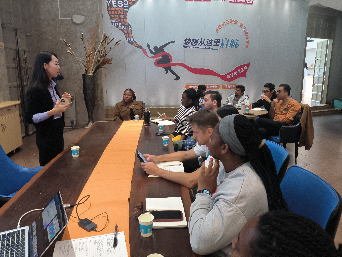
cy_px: 128
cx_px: 171
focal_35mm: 25
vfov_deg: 54.9
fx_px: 247
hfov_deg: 69.4
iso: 1092
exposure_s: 1/50
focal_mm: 4.71
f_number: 1.79
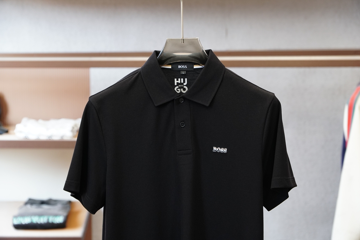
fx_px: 885
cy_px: 120
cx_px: 180
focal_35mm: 88
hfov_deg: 23.0
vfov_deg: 15.4
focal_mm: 59
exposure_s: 1/125
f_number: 4
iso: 640
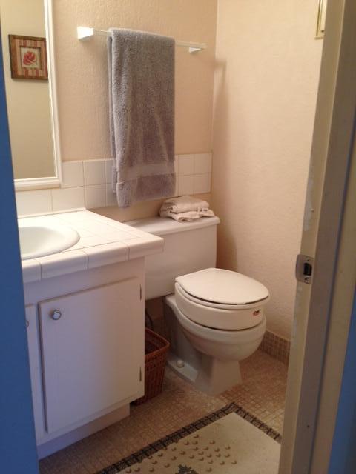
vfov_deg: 55.4
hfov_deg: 42.9
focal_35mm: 33
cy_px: 237
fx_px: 453
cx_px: 178
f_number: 2.4
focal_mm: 4.12
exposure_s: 1/20
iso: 64
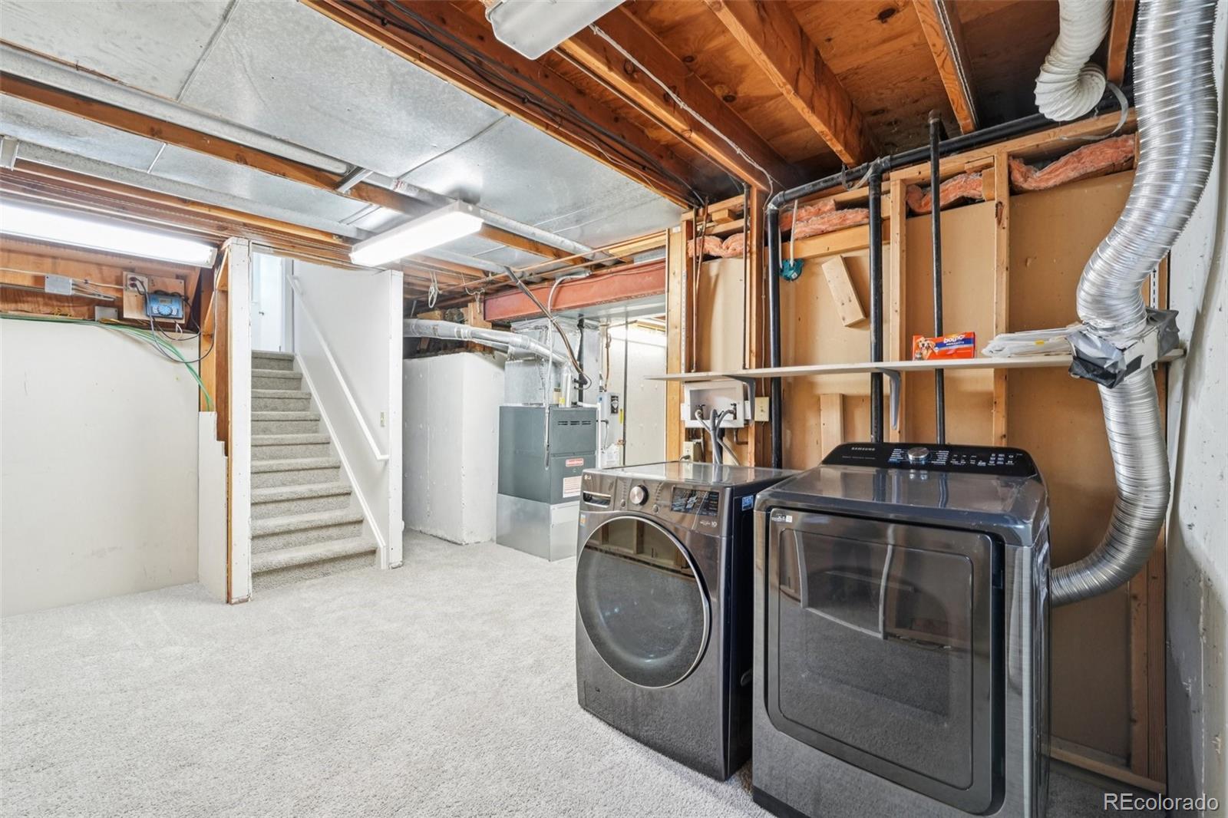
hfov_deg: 100.4
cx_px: 614
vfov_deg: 77.3
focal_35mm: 15
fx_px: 512
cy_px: 409
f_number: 8
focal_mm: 10
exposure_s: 2
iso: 800
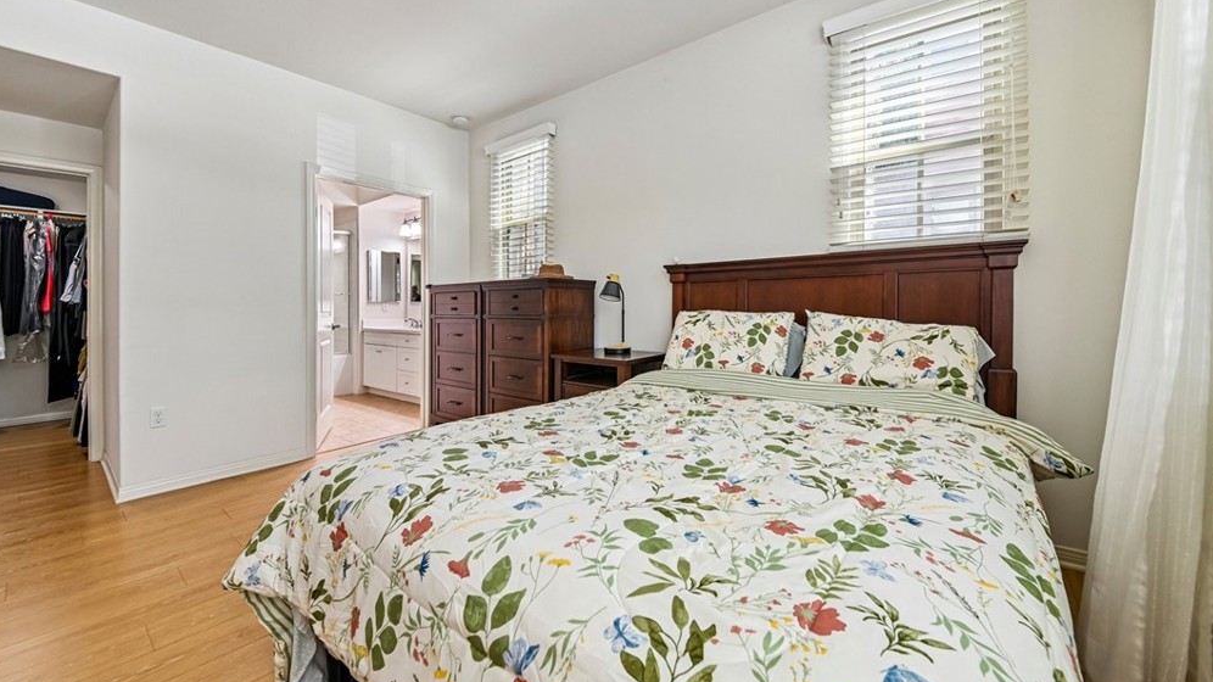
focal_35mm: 14
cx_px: 598
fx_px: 450
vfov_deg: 74.1
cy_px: 311
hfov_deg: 106.8
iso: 250
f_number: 8
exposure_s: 1/8
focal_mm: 13
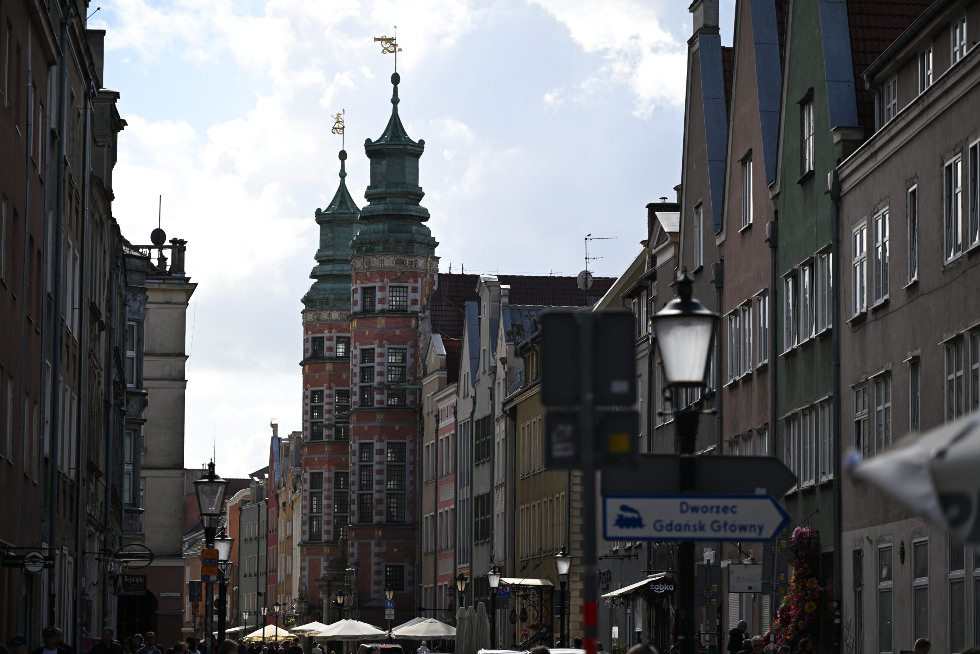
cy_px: 327
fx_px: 3267
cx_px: 490
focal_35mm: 120
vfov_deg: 11.4
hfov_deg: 17.1
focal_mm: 120
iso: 400
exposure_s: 1/4000
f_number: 4
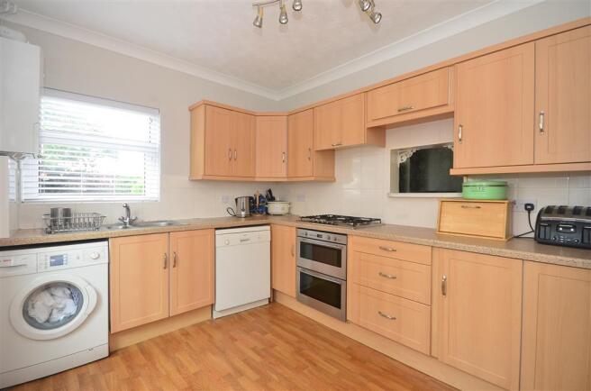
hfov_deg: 95.1
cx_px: 296
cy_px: 196
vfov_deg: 71.8
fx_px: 270
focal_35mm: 16
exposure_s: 1/15
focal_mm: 11
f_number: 8
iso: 200
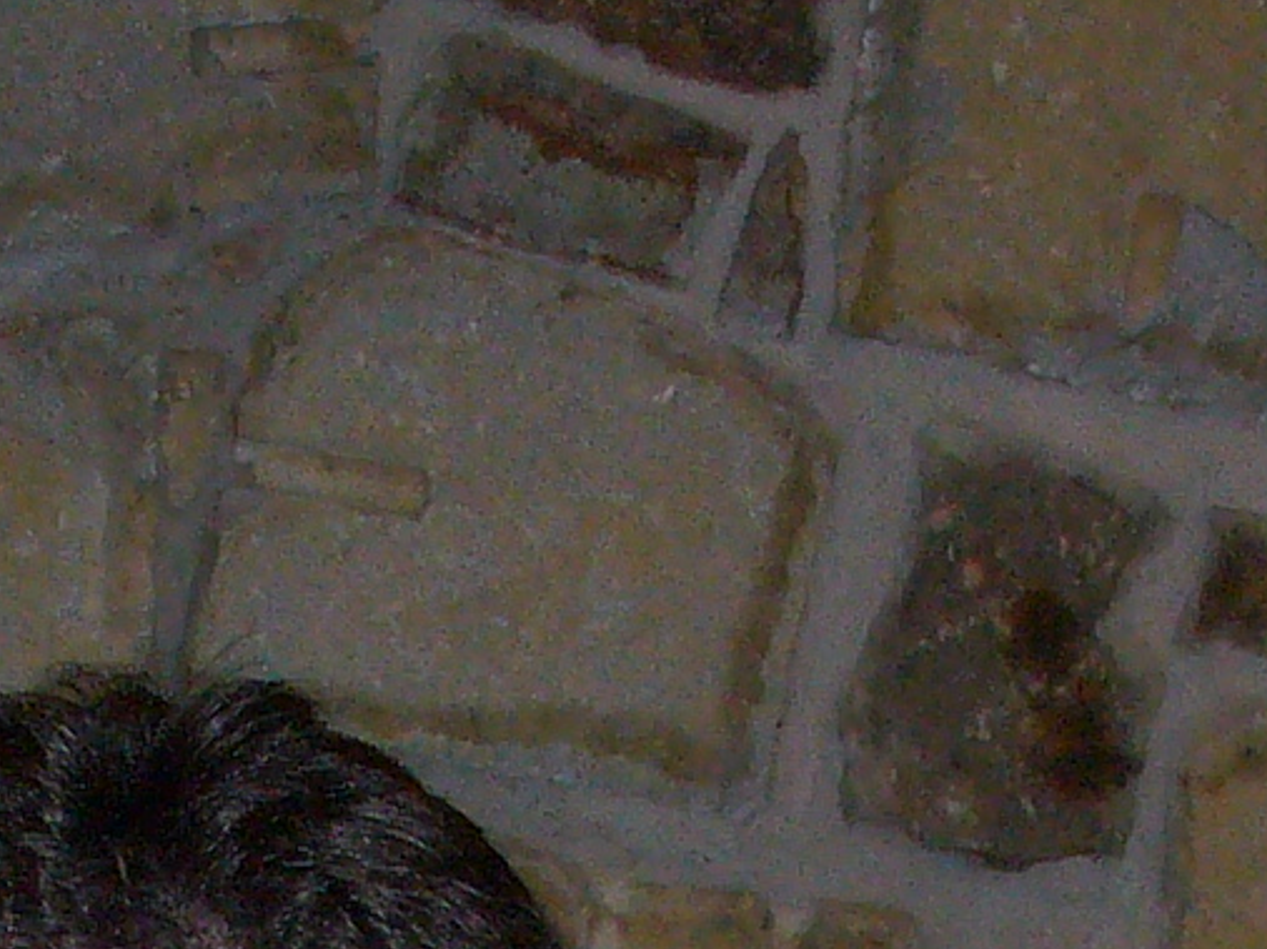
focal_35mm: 206
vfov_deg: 6.7
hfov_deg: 9.6
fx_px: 7536
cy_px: 2592
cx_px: 939
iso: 100
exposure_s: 1/8
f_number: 2.8
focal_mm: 6.1
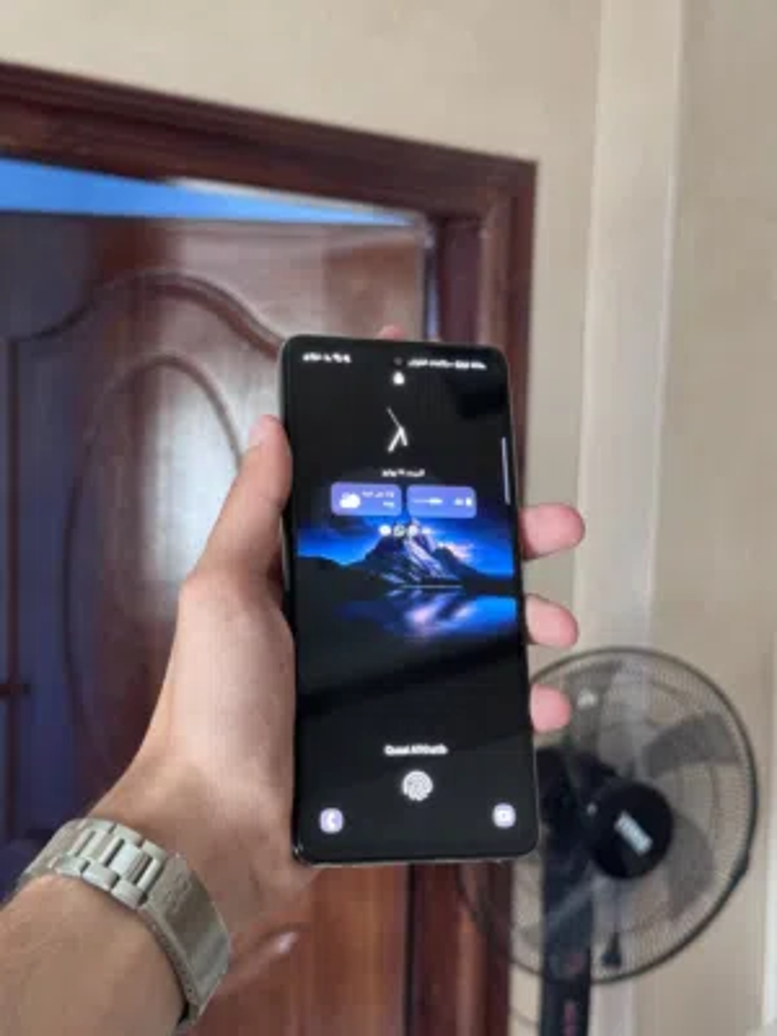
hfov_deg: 30.3
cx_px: 388
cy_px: 518
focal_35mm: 48
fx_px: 1437
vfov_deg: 39.7
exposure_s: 1/60
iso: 200
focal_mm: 6.76
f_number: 1.78
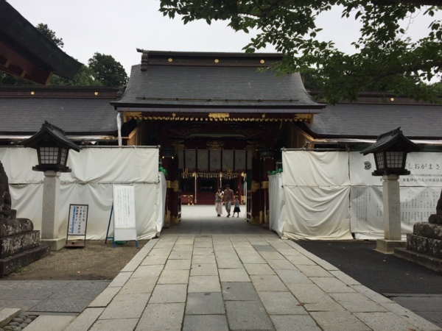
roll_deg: -0.2
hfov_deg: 61.7
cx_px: 221
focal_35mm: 29
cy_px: 166
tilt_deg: +4.4
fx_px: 370
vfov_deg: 48.2
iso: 32
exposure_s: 1/471
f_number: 2.2
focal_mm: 4.15
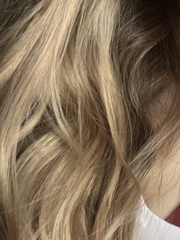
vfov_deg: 20.1
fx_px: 652
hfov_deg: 14.6
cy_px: -14
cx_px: 272
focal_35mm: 94
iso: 100
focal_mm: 2.71
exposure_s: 1/60
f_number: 2.2
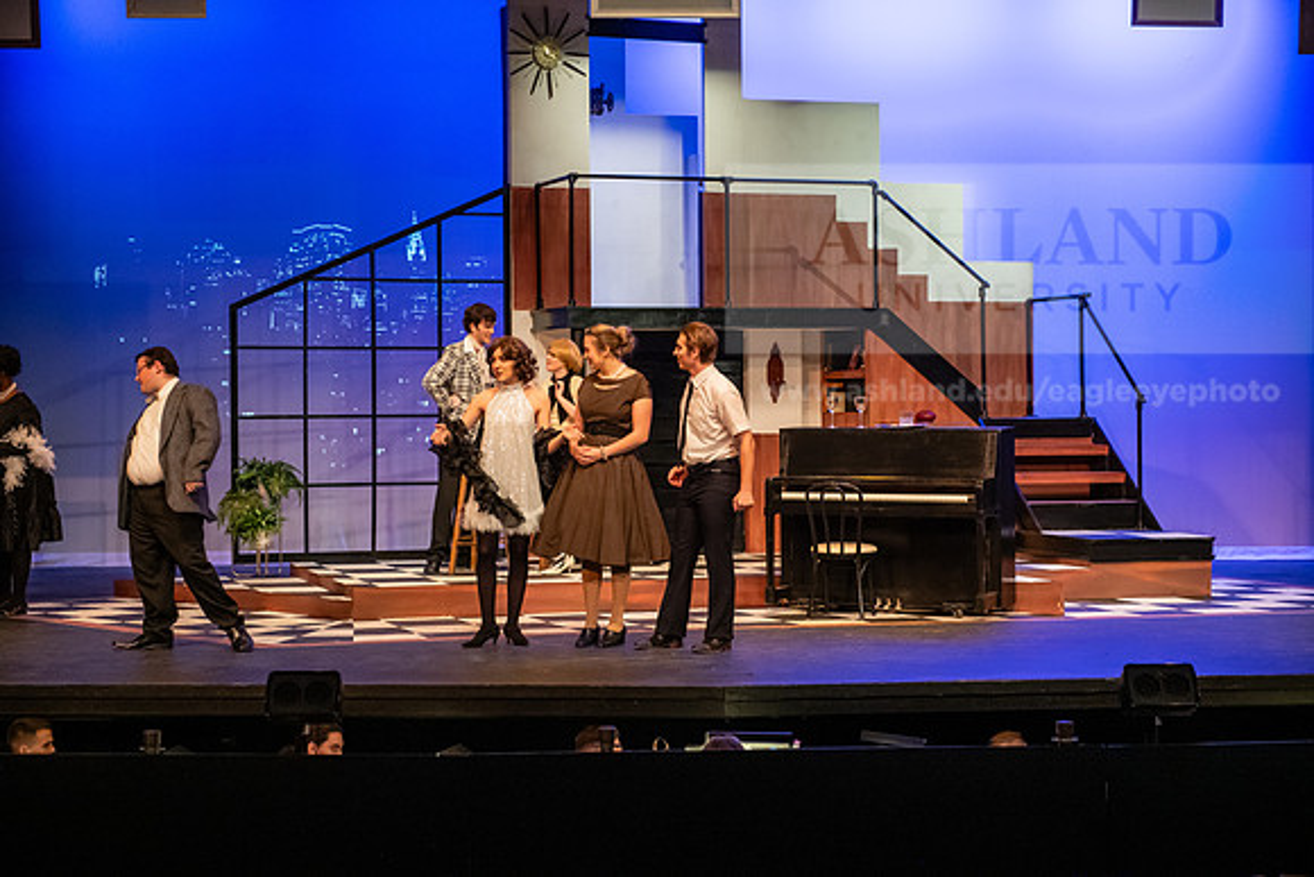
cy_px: 438
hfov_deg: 28.8
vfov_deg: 19.5
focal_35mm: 70
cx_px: 657
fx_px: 2555
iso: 3200
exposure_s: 1/200
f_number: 3.5
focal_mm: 70
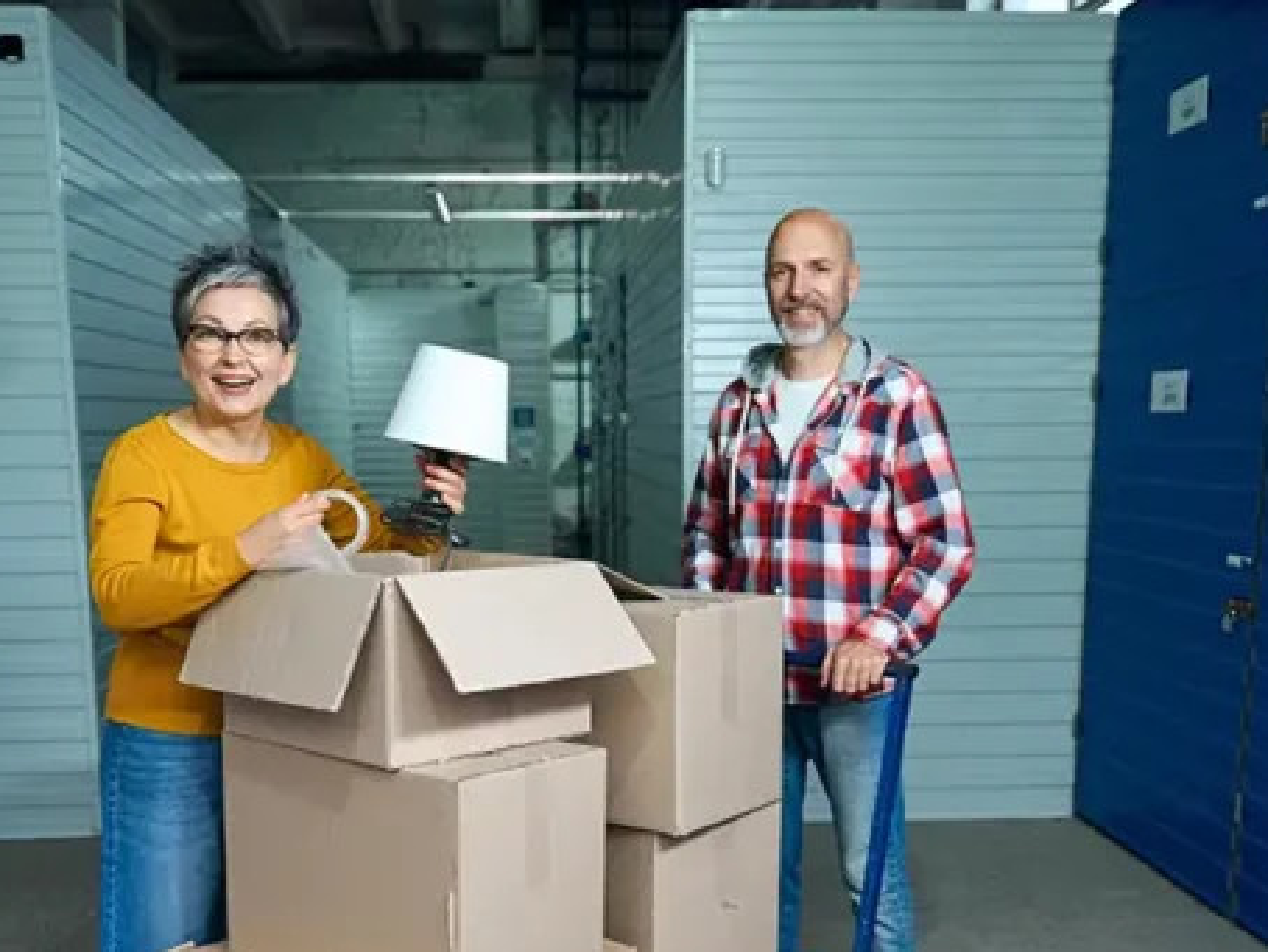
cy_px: 692
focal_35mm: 39
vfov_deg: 36.2
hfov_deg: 47.8
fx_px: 1429
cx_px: 592
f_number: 2.8
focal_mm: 24
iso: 1250
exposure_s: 1/250
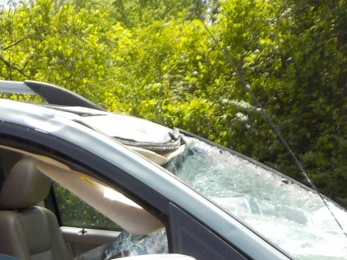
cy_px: 336
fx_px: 912
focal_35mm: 91
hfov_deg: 19.3
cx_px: -146
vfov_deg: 15.5
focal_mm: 4.1
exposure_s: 1/500
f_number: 3.3
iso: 125
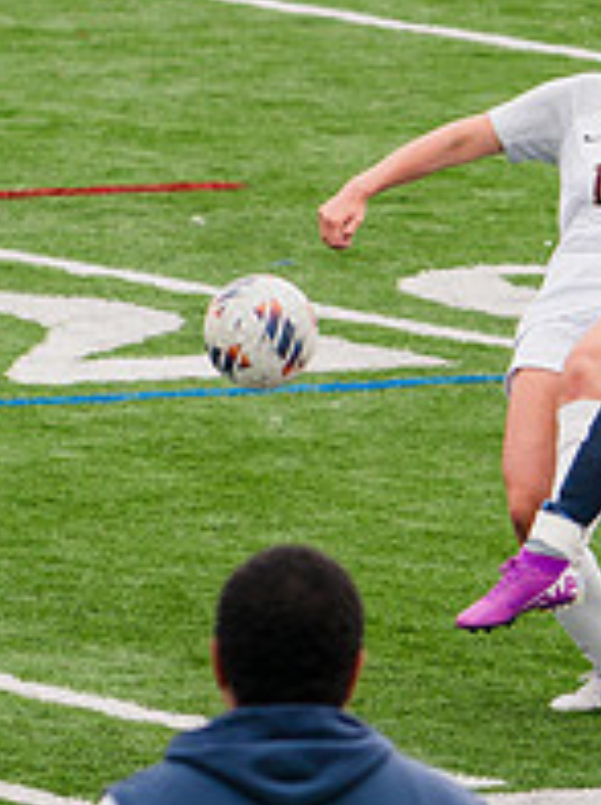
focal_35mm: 720
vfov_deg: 2.8
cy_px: 266
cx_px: 293
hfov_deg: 2.1
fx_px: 16722
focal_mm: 200
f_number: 5.6
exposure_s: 1/1600
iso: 500
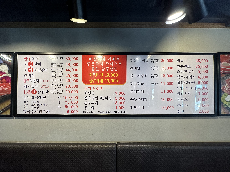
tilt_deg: +1.5
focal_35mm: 14
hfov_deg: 102.1
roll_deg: -0.3
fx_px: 93
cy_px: 86
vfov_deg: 85.7
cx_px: 115
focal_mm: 2.22
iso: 125
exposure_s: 1/120
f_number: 2.2
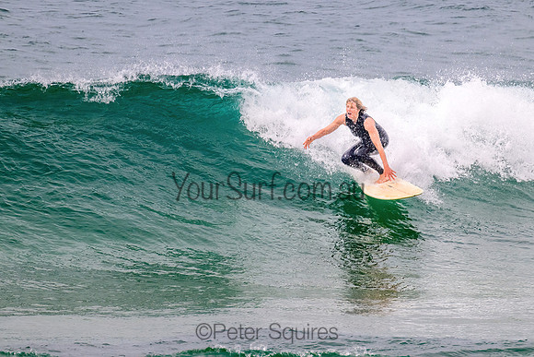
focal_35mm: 1011
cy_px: 144
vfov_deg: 1.4
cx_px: 337
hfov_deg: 2.0
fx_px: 15000
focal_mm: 800
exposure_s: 1/2000
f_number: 11
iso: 800
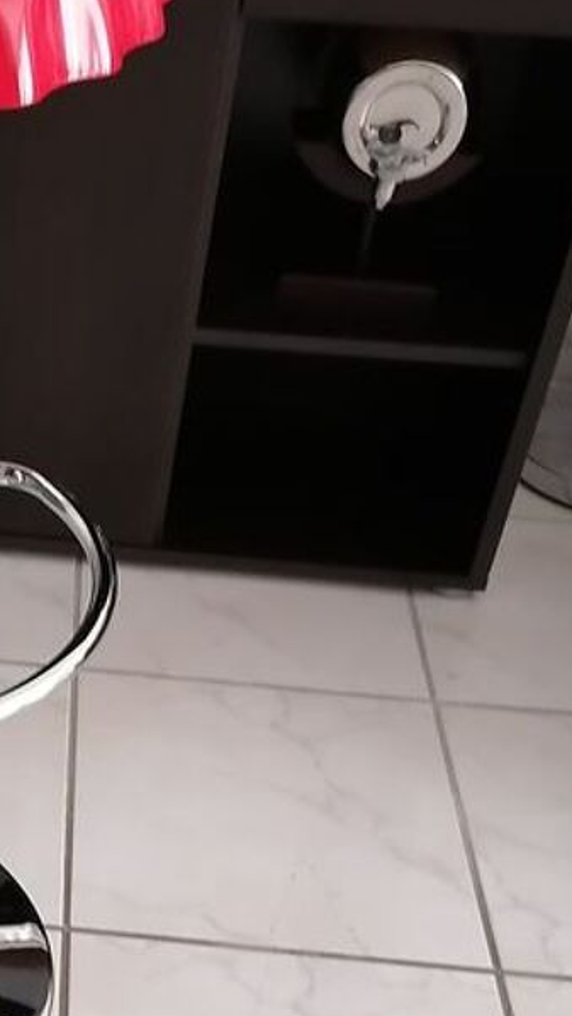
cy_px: 674
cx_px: -76
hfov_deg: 18.3
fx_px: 1698
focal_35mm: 63
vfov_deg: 33.0
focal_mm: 5.3
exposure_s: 1/25
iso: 640
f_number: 1.8
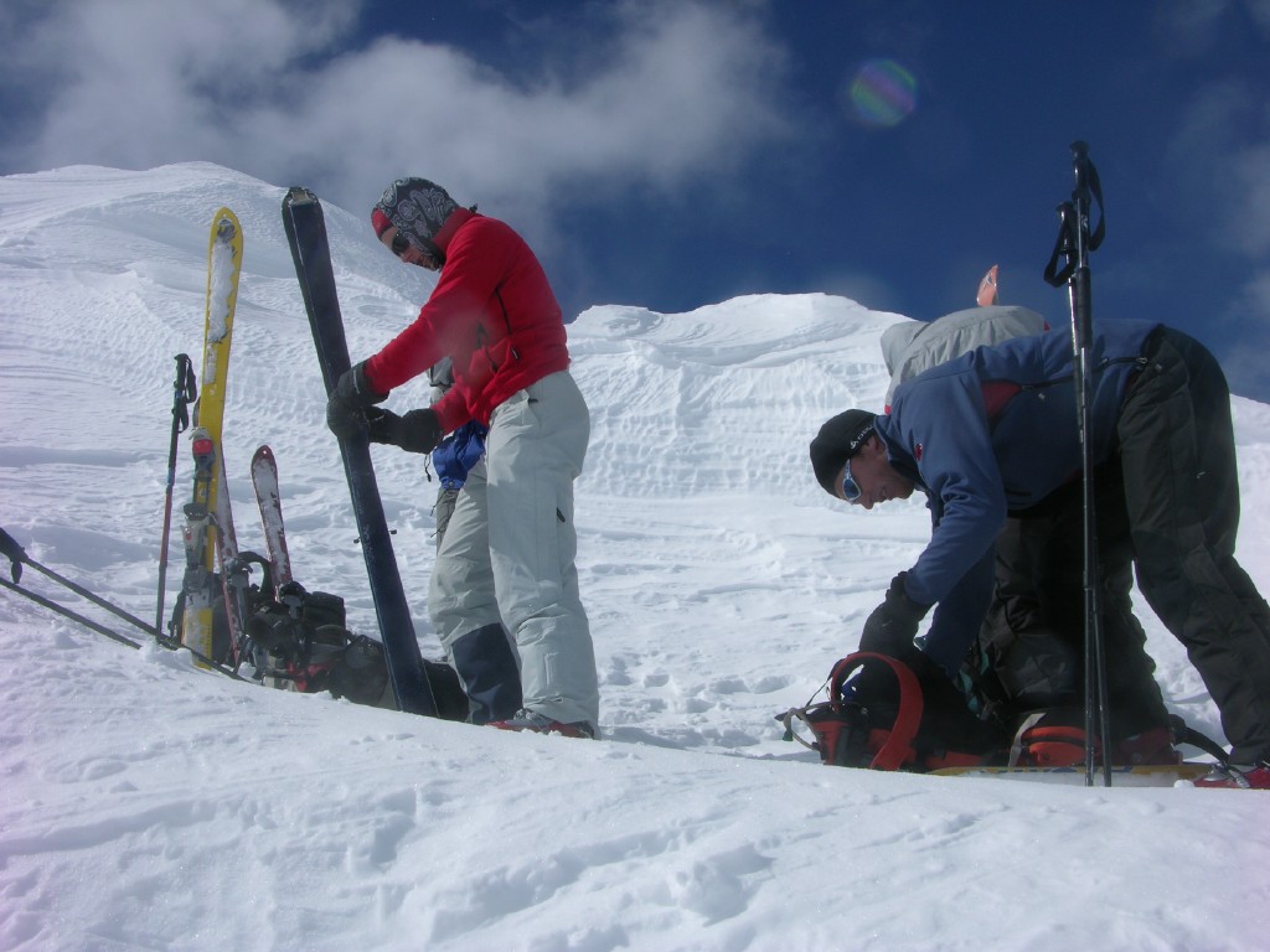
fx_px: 1284
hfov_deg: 52.6
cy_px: 476
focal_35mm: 35
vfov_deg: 40.7
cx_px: 635
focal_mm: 8.9
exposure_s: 1/570
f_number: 8
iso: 50
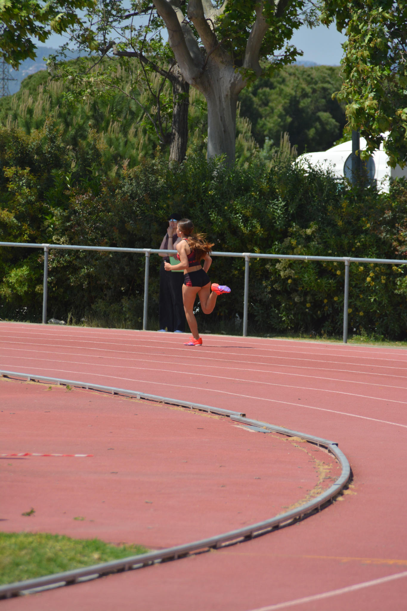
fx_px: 5088
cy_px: 306
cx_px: 204
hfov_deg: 4.6
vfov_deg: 6.9
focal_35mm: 300
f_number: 6.3
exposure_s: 1/1600
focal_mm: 200
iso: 400
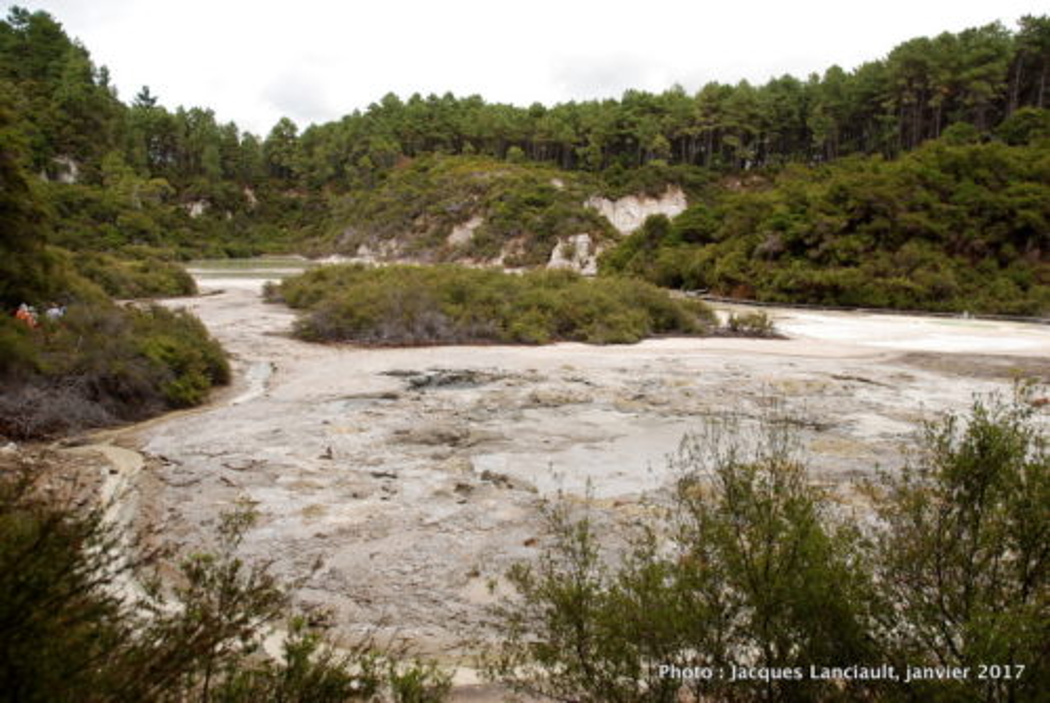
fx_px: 789
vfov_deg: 48.1
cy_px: 352
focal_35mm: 27
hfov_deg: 67.3
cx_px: 525
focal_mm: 18
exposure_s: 1/160
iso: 100
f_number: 6.3
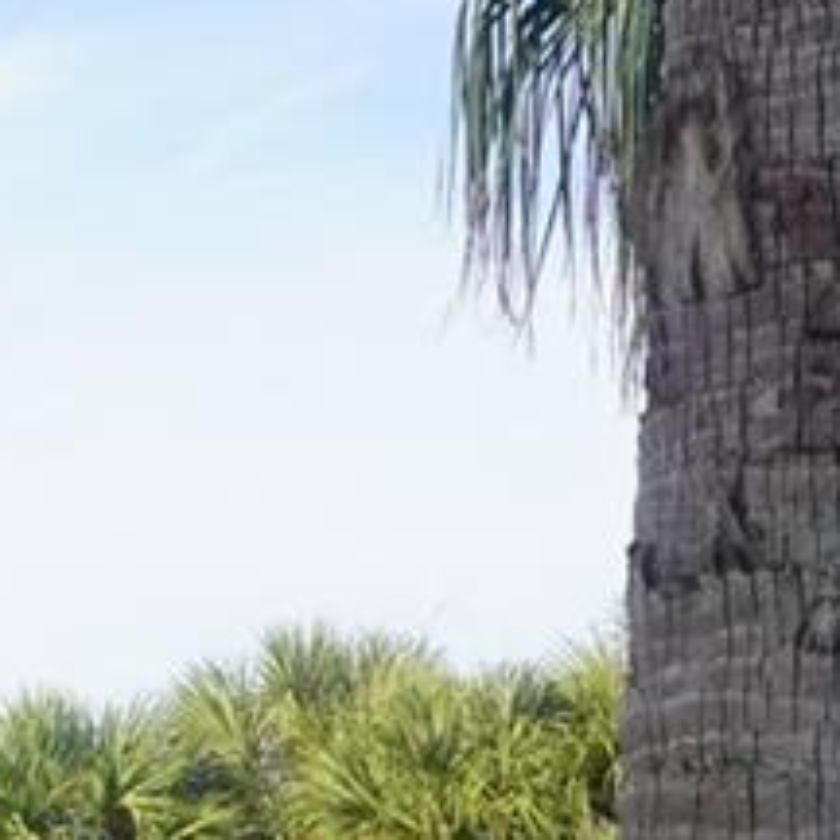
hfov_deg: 11.1
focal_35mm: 151
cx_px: -424
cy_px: 1579
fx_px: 4146
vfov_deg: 10.7
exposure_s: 1/125
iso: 100
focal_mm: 16
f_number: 8
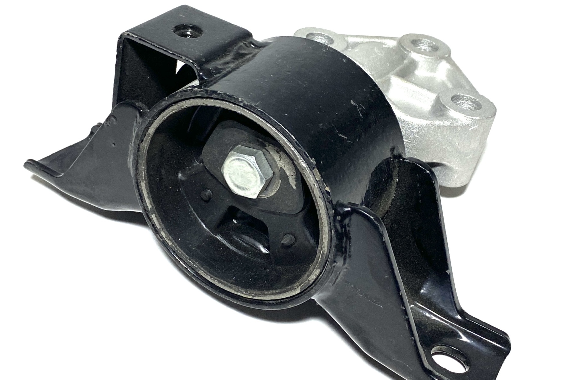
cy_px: 200
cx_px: 287
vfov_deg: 45.0
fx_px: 459
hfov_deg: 63.6
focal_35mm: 29
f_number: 1.8
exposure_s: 1/100
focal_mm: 4.25
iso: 80
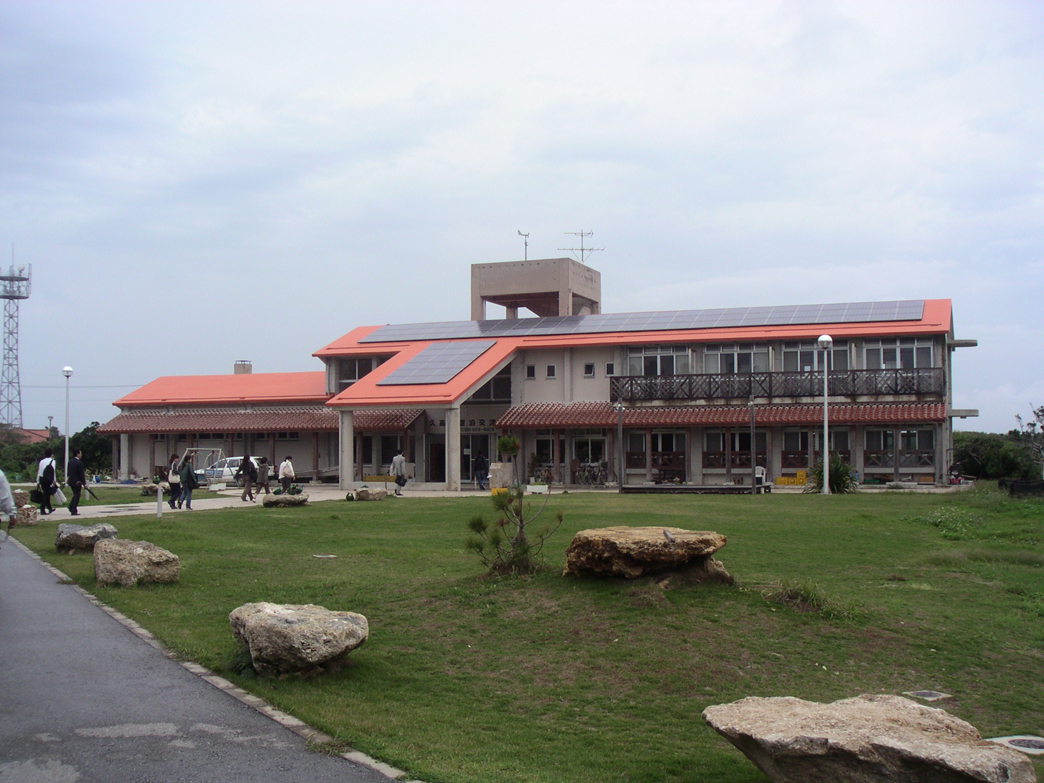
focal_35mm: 38
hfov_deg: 49.0
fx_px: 1146
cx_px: 522
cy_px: 392
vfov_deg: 37.7
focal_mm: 6
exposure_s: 1/125
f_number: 6.6
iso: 50
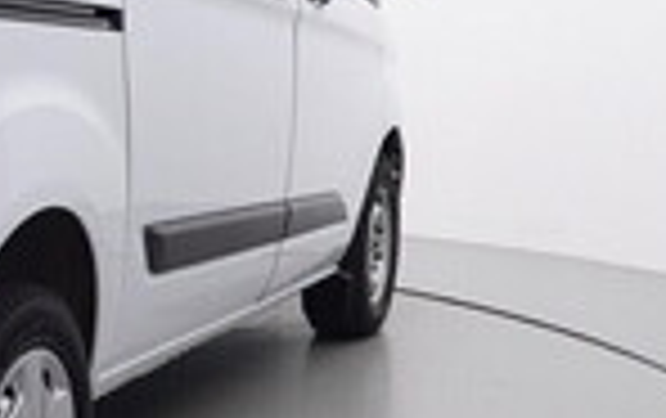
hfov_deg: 22.5
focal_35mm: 85
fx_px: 1543
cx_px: -124
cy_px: 222
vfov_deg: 15.4
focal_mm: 15
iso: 200
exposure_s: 1/80
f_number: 5
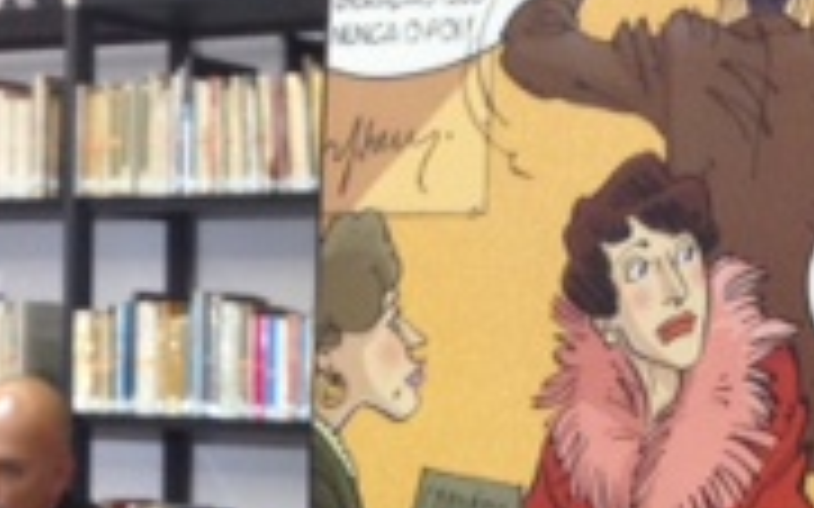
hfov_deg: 15.9
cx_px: 463
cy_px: 647
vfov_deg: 9.8
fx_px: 2905
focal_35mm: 131
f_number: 2.4
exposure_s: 1/20
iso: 125
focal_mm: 4.28
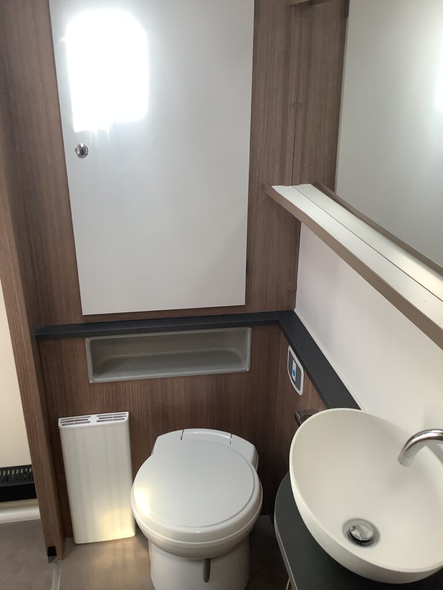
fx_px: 529
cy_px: 295
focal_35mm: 31
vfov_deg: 58.4
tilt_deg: -23.8
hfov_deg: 45.4
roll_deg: -1.3
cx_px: 222
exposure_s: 1/120
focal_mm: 3.3
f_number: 2.4
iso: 80
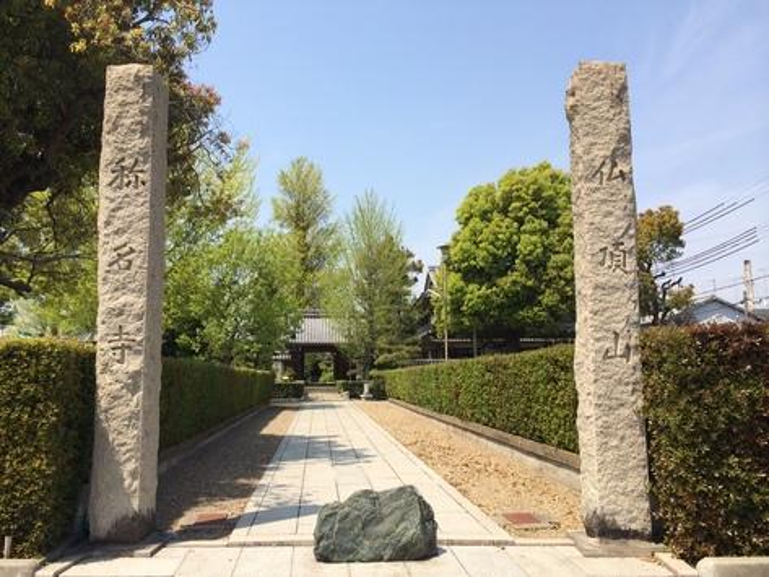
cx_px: 384
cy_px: 288
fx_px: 667
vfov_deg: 46.8
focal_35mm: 30
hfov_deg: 60.0
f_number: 2.2
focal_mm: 4.12
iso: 32
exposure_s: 1/1786
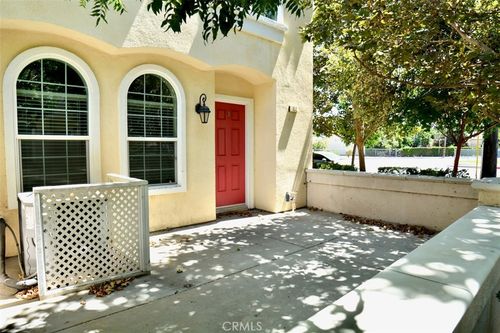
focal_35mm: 21
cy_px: 166
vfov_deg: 59.5
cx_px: 250
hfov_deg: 81.2
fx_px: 292
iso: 200
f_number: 7.1
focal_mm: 14
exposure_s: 1/200
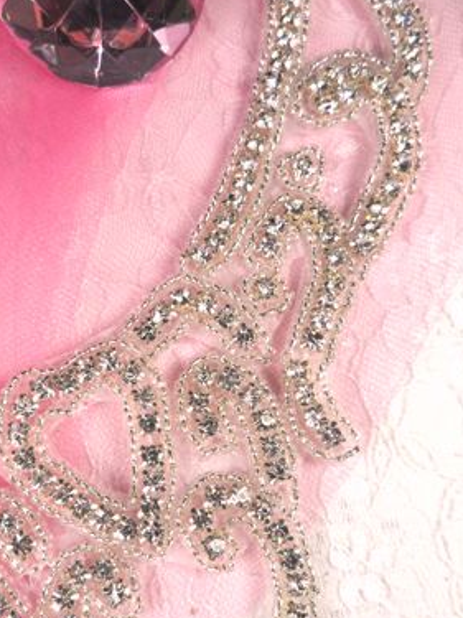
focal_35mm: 36
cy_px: 394
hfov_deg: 39.4
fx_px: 642
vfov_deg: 50.7
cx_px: 172
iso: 80
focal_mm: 4.9
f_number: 3.5
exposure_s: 1/350
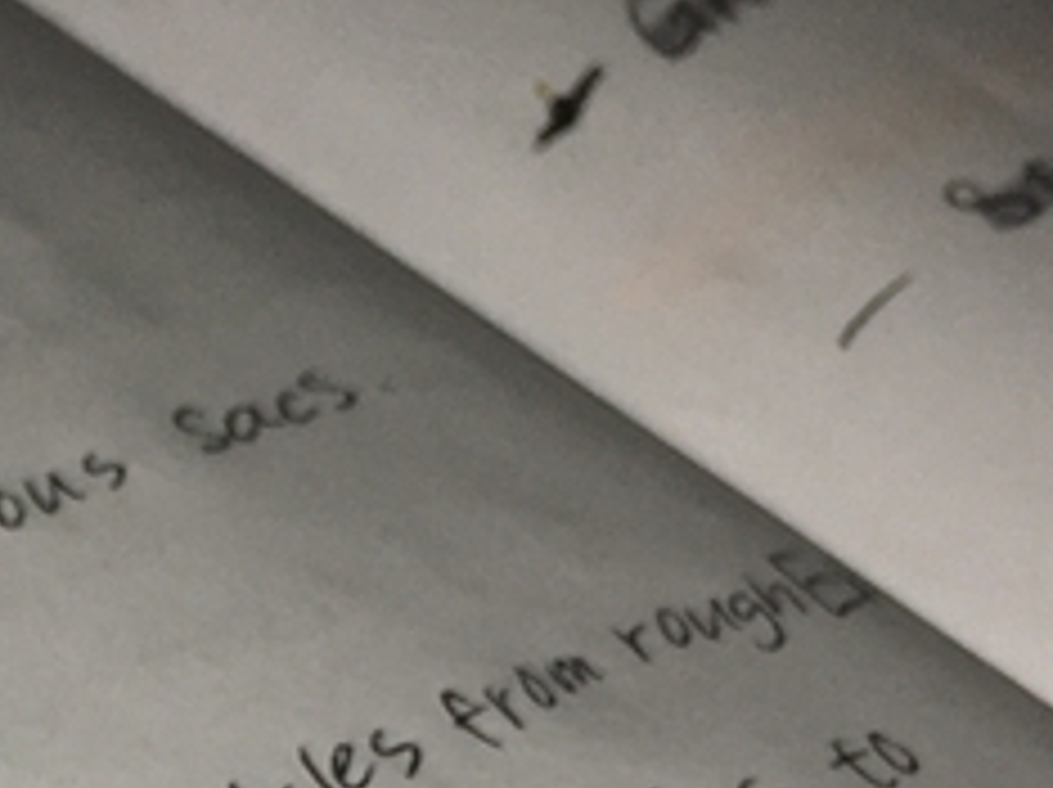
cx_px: -392
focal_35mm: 149
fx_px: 4528
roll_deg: -12.3
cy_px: 1274
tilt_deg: -40.3
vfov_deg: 9.6
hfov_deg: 12.8
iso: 25
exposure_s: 1/182
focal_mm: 4.15
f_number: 2.2
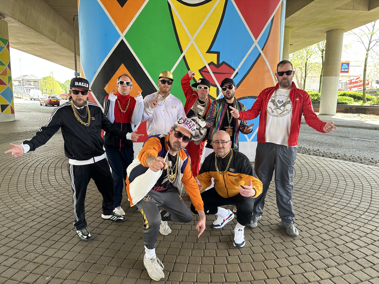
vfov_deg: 56.8
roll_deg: -0.9
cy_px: 142
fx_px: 263
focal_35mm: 24
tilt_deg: -9.4
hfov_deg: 71.6
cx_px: 190
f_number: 1.78
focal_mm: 6.86
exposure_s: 1/163
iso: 100
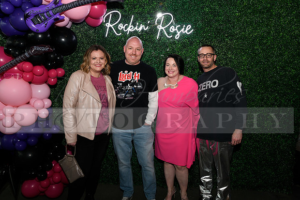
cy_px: 100
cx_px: 150
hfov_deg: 63.6
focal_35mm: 29
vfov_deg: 45.0
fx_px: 242
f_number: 6.3
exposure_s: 1/60
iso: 500
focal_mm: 29
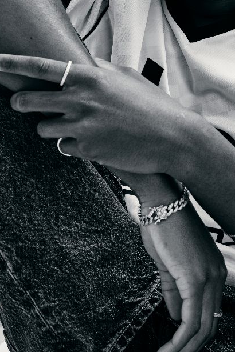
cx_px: 145
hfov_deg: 15.5
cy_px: 50
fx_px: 863
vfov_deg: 22.7
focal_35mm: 88
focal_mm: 50
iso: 100
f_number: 8
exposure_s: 1/125
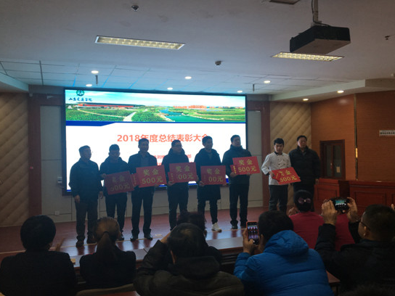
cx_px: 182
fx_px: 365
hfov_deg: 56.7
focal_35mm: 32
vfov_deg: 44.2
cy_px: 152
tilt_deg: +1.0
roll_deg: +1.0
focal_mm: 4.15
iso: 32
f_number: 2.2
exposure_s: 1/50
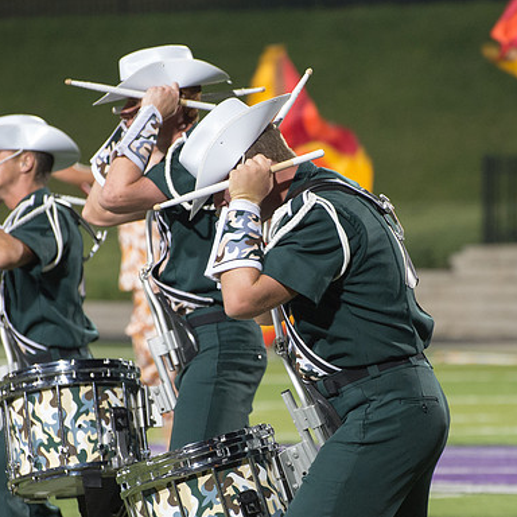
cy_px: 326
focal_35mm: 378
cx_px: 318
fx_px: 6387
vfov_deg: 4.6
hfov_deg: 4.6
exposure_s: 1/160
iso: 2800
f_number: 5.3
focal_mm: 200
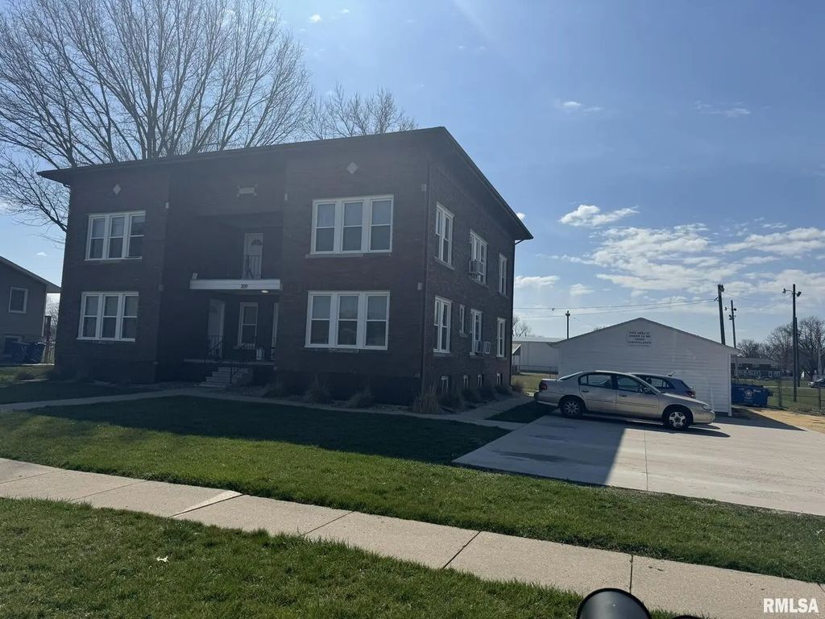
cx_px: 412
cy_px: 310
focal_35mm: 24
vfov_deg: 56.8
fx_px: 572
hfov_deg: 71.6
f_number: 1.78
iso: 64
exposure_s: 1/20000
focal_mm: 6.86
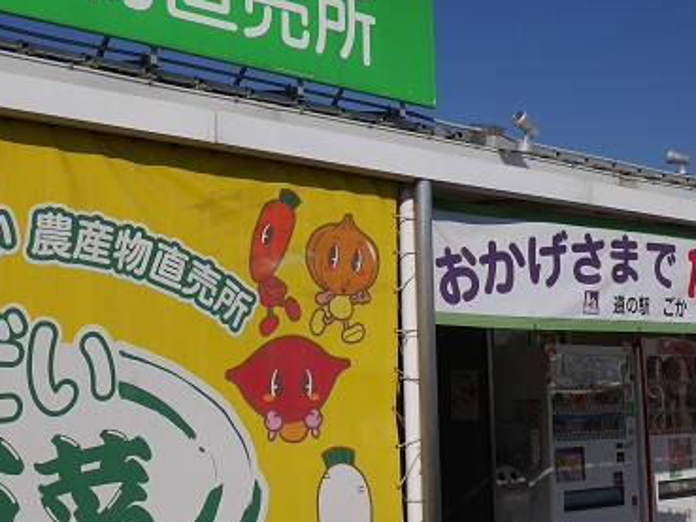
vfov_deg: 28.0
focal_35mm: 52
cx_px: 224
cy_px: 264
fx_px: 1046
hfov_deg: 36.4
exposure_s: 1/640
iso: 200
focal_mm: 15
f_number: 11
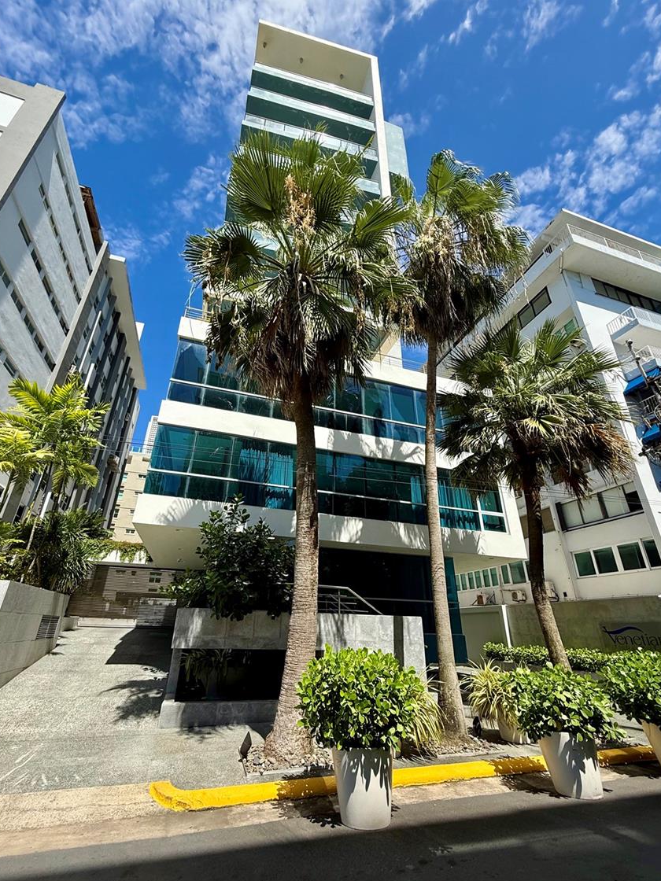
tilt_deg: +24.3
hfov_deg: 81.7
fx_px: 382
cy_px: 459
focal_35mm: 15
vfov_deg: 98.1
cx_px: 317
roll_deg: -1.0
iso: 64
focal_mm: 2.22
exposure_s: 1/1189
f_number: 2.2
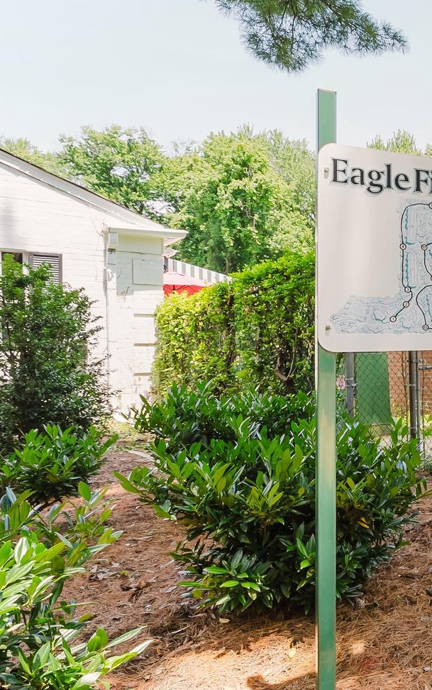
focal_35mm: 30
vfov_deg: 62.9
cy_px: 352
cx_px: 571
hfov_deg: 31.5
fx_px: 565
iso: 1000
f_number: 9
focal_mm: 14
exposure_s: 1/100
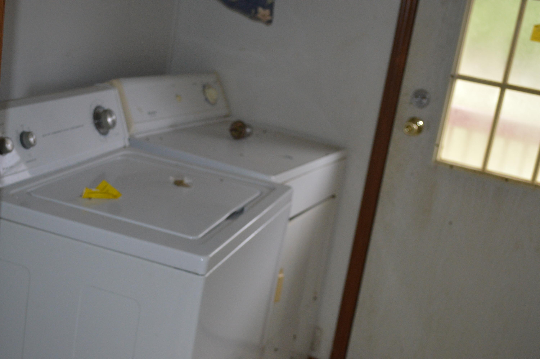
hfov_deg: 38.9
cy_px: 180
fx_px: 764
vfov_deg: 26.4
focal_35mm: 51
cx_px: 270
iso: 1100
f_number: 5
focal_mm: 34
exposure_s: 1/60
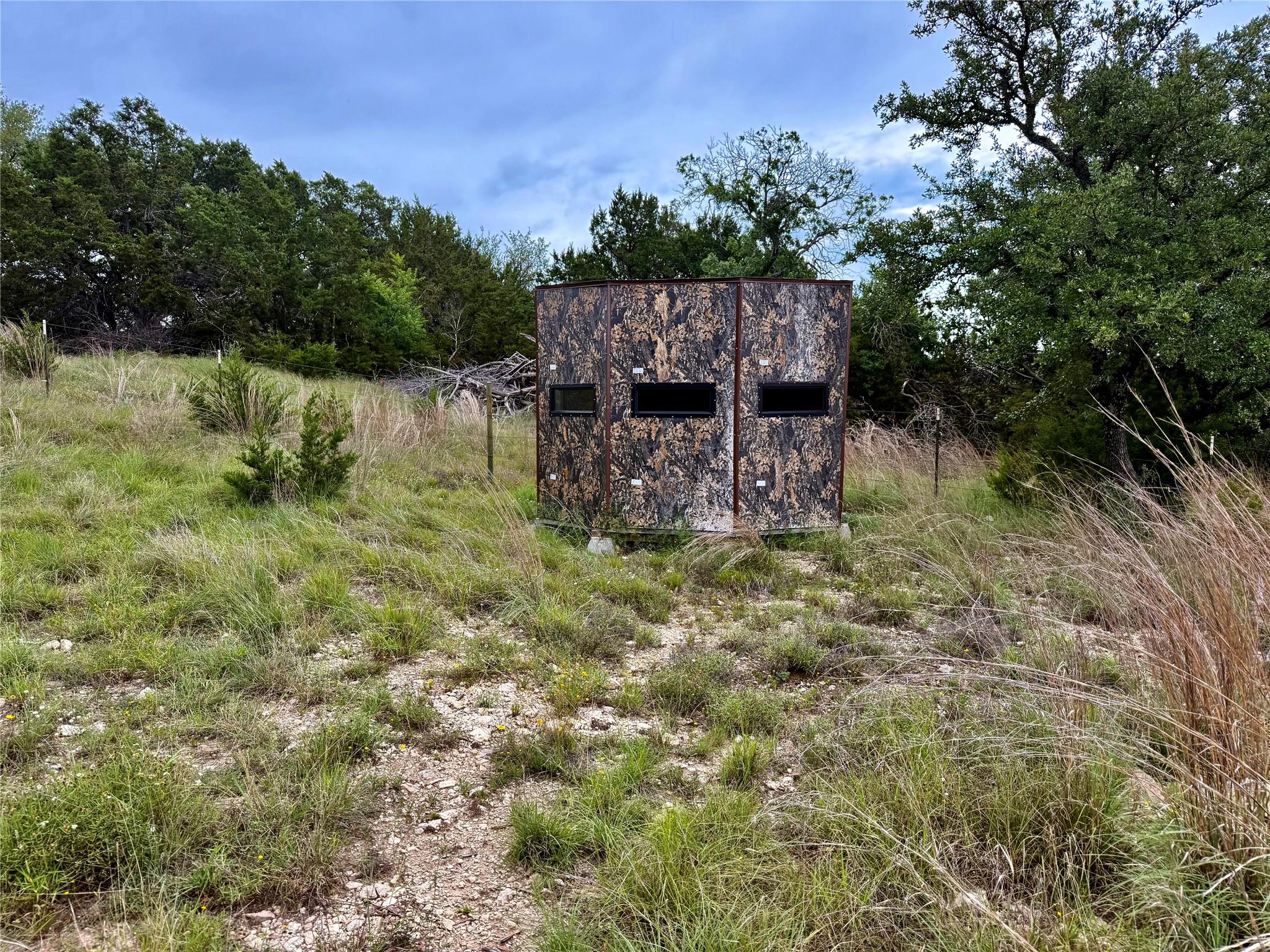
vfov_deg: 56.8
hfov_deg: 71.6
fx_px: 881
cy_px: 476
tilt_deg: -5.2
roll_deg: +0.8
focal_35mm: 24
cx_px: 635
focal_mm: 6.76
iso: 100
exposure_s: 1/1018
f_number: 1.78
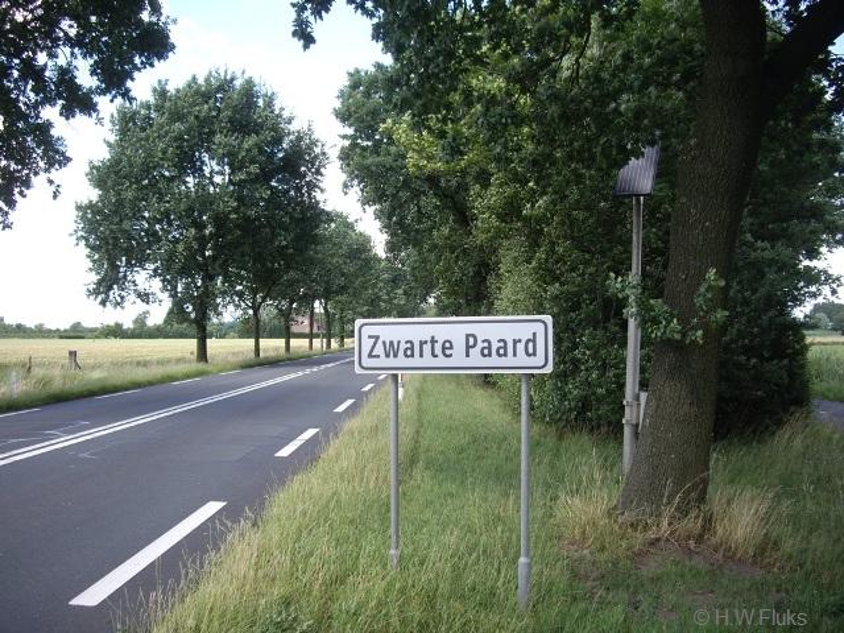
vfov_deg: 37.7
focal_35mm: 38
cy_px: 316
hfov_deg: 49.0
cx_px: 422
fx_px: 927
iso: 64
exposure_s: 1/200
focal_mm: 7.9
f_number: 2.8
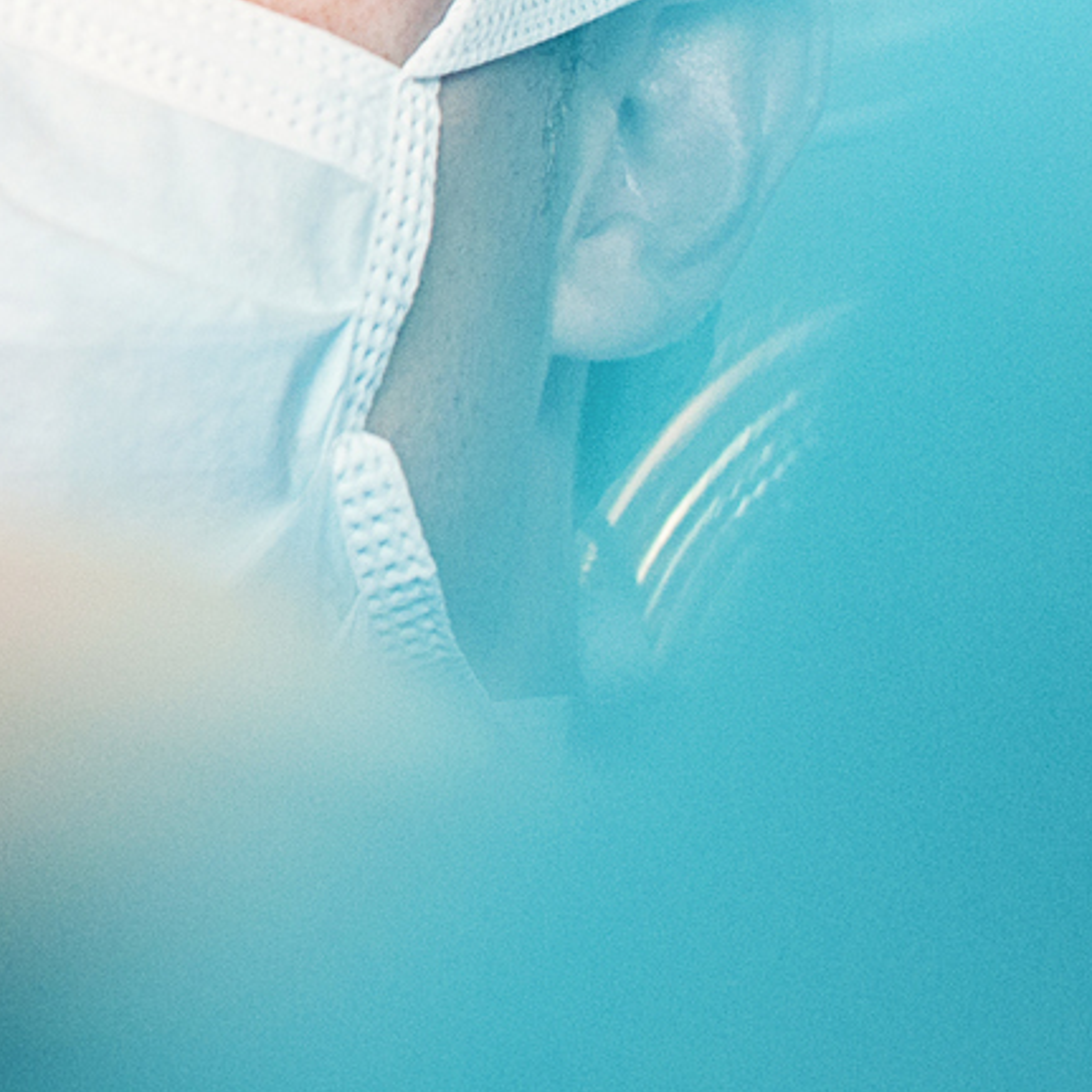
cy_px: 170
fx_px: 7459
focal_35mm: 209
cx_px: -470
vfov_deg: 8.4
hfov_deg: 8.2
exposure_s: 1/125
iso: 200
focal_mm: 50
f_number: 3.5
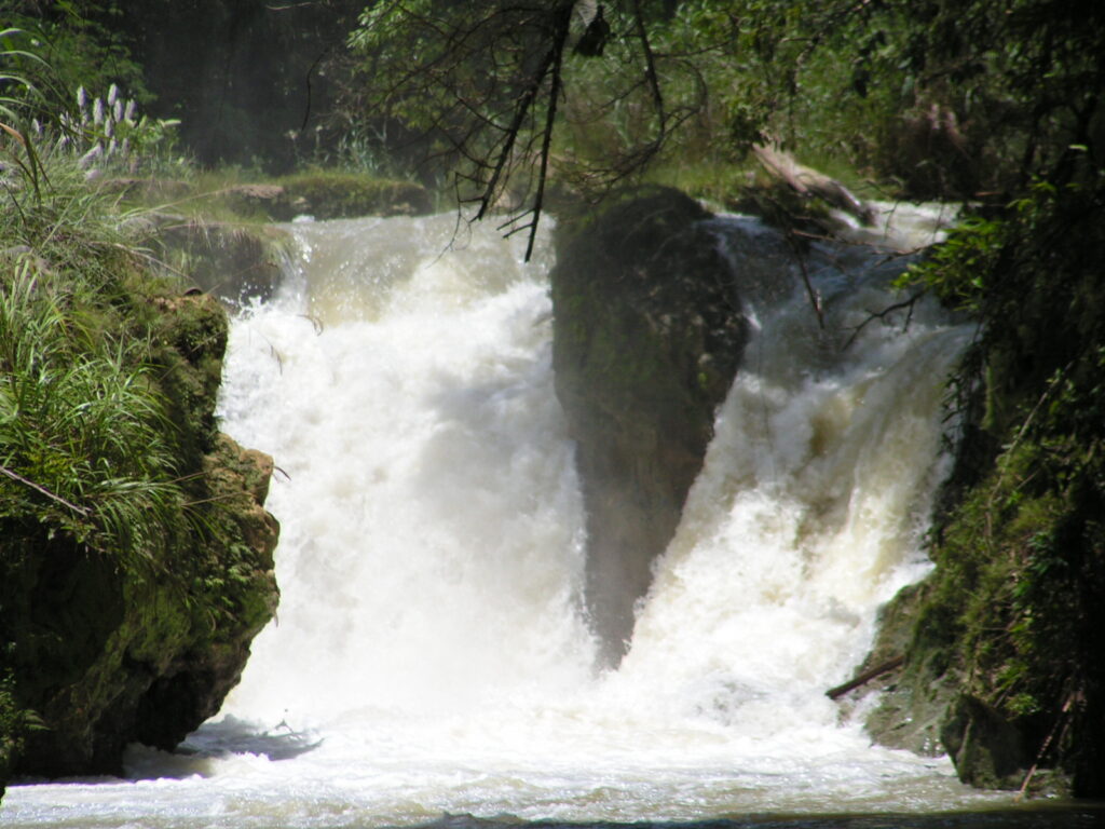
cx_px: 552
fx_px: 12130
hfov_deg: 5.2
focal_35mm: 380
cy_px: 414
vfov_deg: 3.9
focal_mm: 63
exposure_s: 1/1000
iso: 50
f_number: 3.7
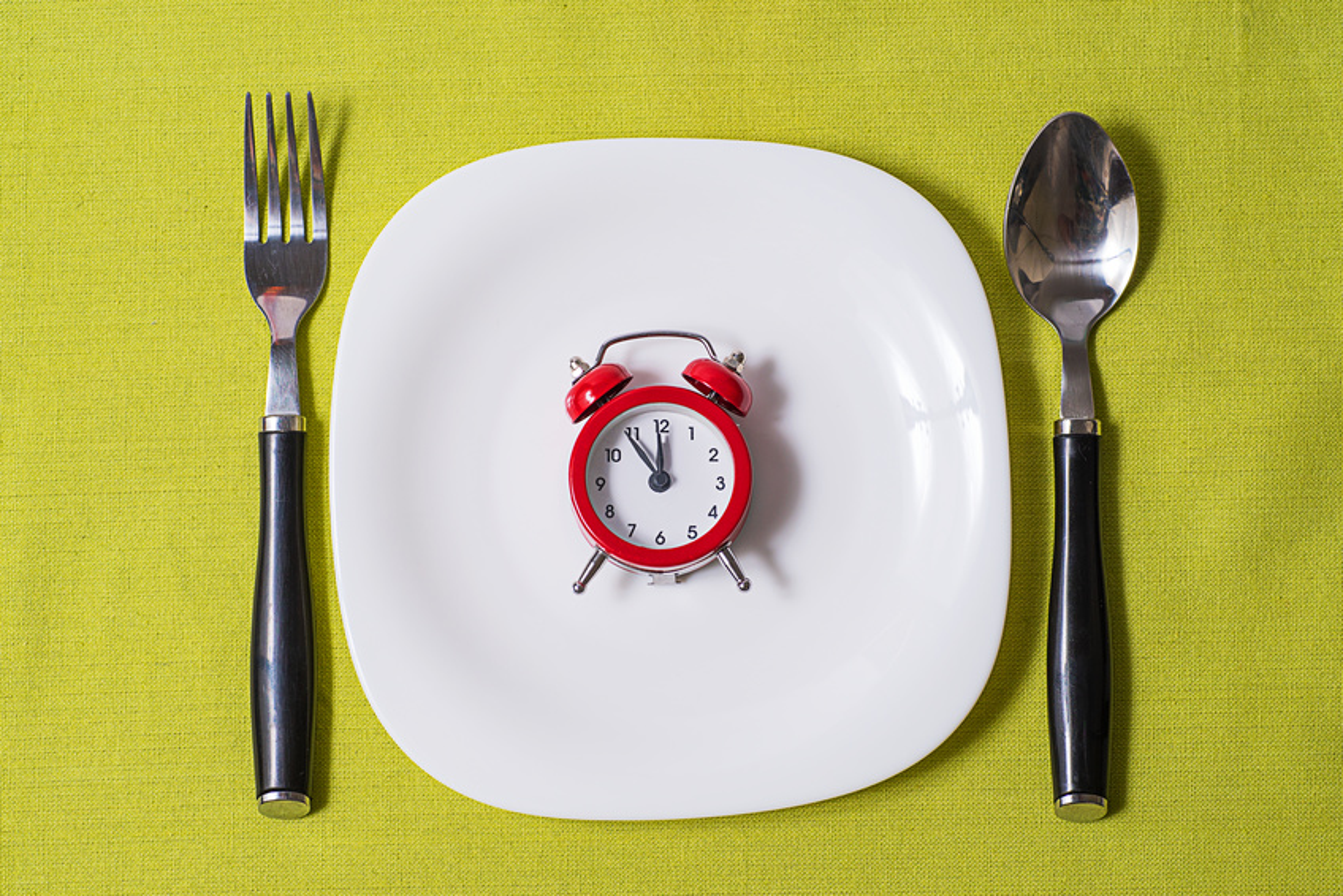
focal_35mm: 70
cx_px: 672
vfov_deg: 19.5
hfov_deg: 28.8
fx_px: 2612
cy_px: 448
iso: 200
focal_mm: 70
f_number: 7.1
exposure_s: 1/160
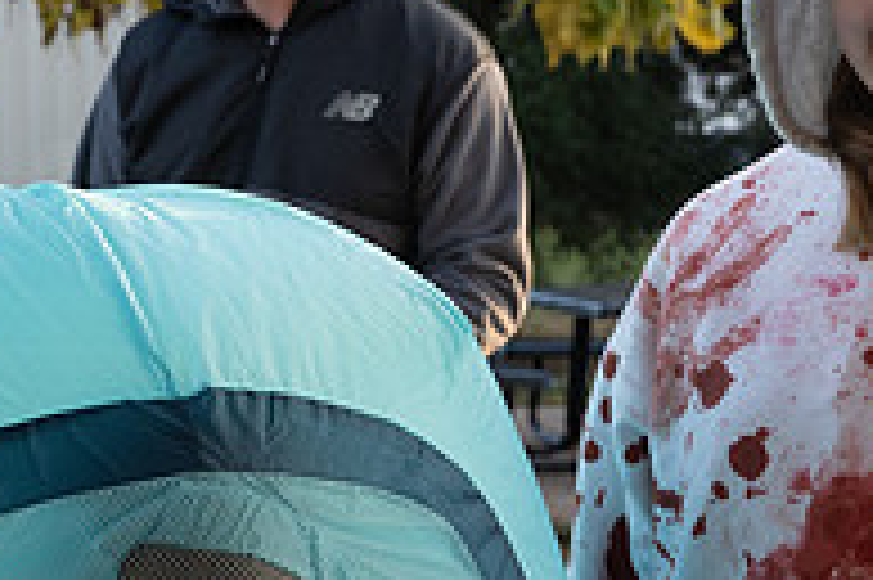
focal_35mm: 110
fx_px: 2665
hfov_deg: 18.4
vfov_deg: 12.0
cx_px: 185
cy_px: 787
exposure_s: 1/160
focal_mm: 29
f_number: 5
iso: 500
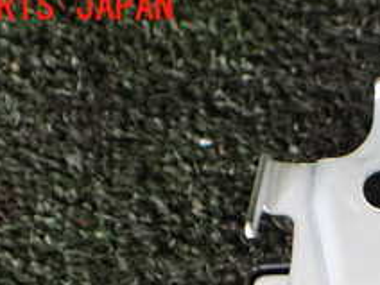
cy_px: 389
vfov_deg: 16.3
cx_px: 385
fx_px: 933
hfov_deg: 22.1
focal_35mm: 85
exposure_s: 1/125
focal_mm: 5.4
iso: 400
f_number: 2.3
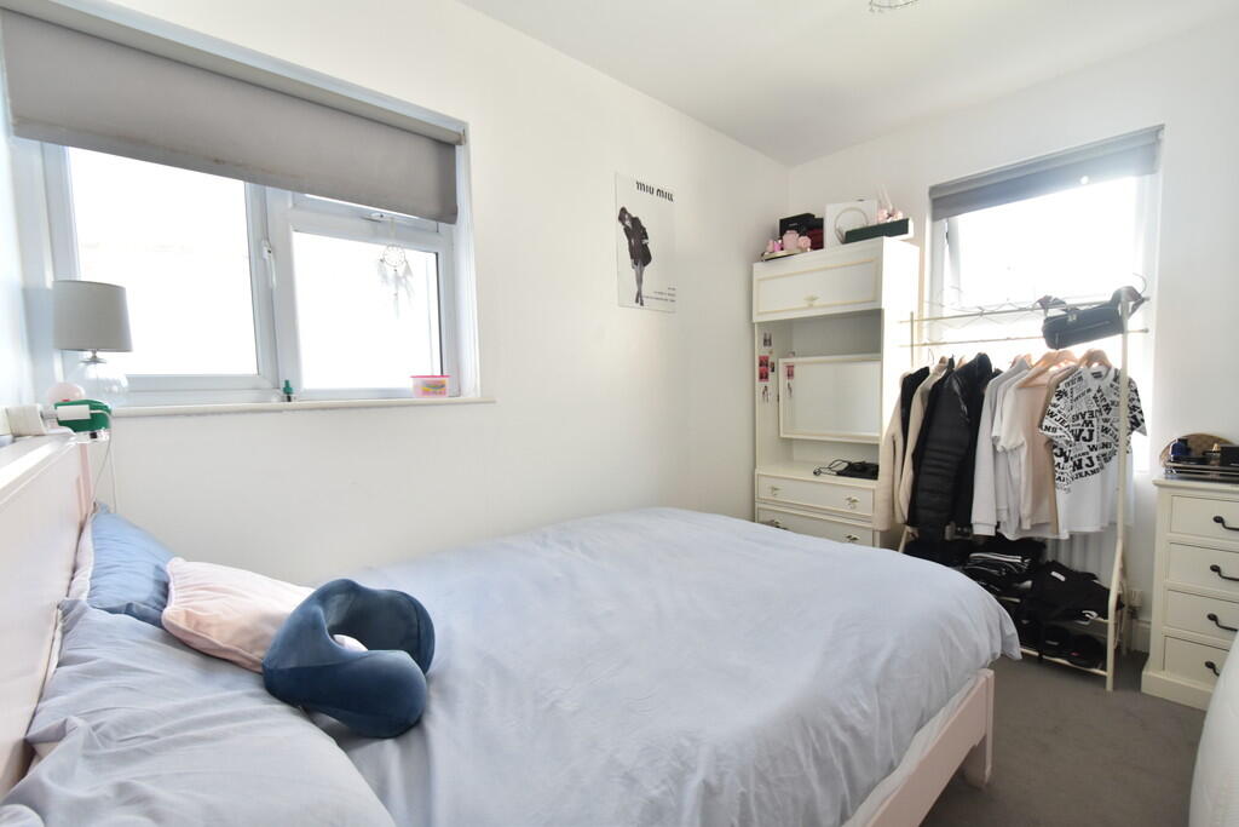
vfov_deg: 77.3
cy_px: 414
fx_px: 516
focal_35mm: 15
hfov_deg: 100.4
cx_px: 620
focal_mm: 10
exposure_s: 1/100
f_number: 5
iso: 500
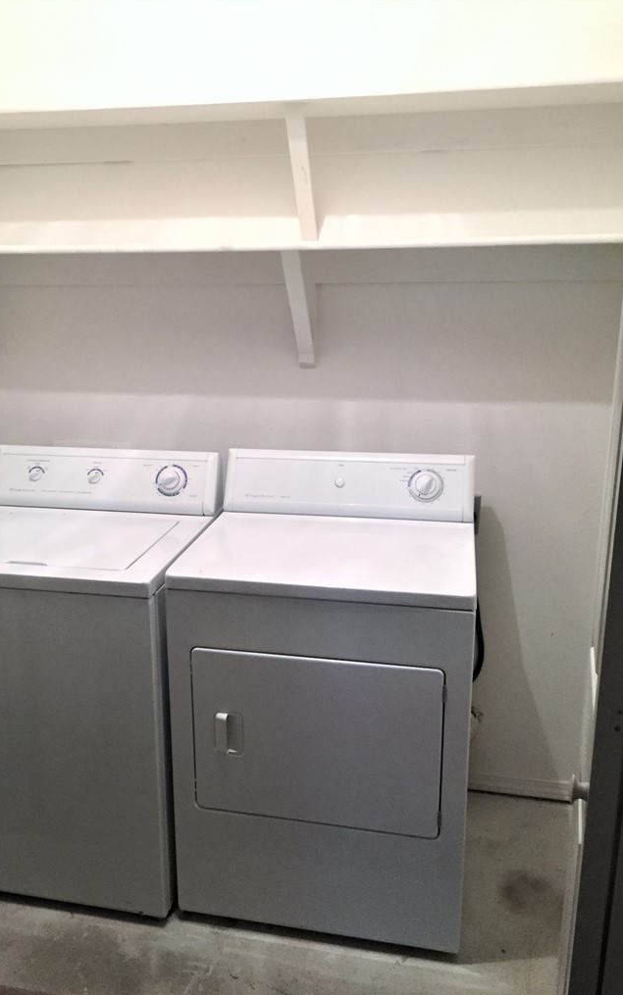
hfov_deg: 40.5
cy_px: 496
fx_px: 842
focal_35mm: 31
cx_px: 260
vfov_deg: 61.2
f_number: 2.2
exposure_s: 1/20
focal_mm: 4.15
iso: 250
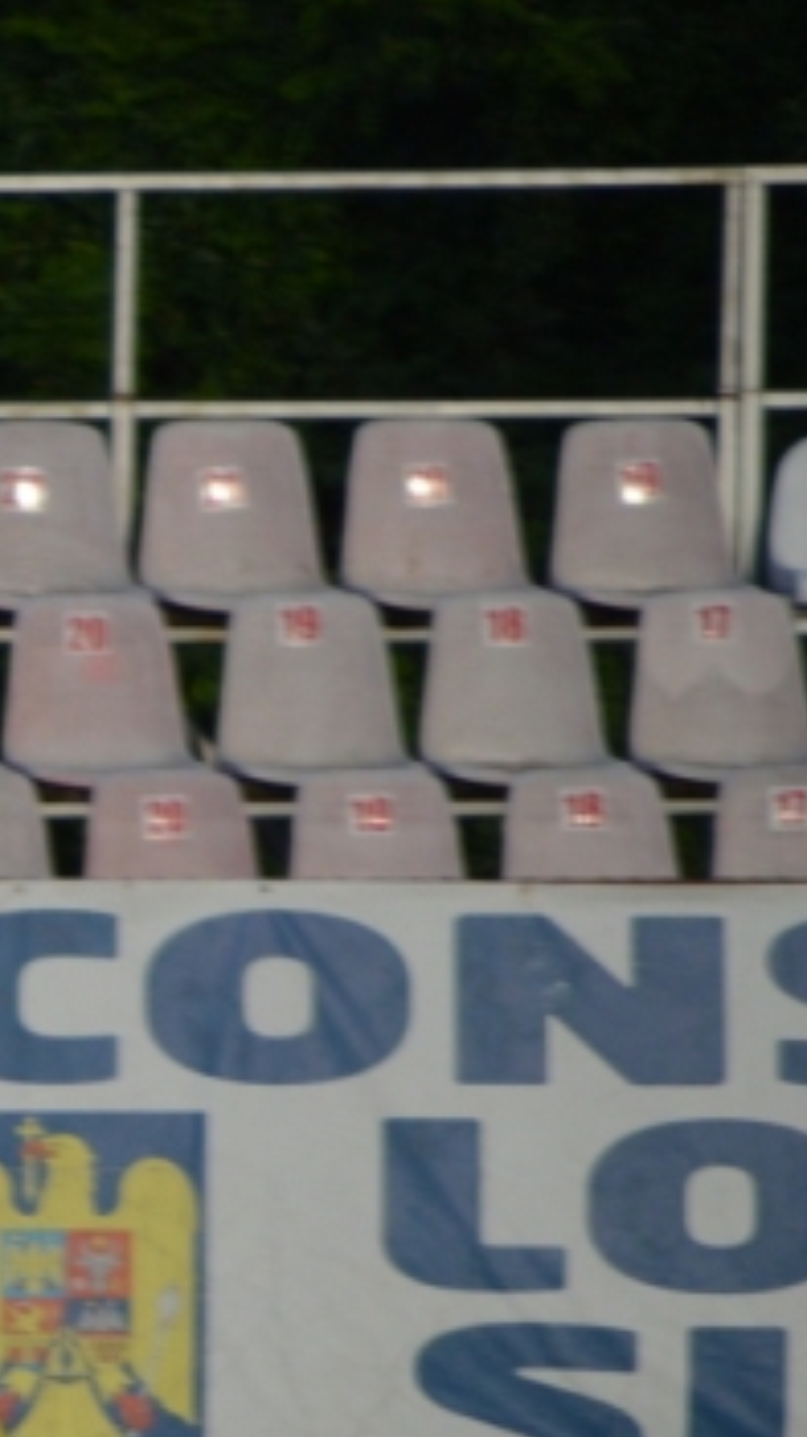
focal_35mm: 916
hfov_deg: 1.3
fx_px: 34905
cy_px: 1316
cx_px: -1221
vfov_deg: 2.4
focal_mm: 200
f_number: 6.3
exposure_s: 1/500
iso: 560
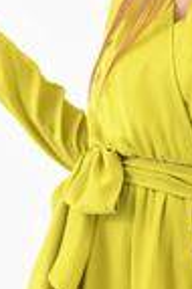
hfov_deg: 2.4
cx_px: 196
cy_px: 141
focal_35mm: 583
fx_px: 4675
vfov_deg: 3.5
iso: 100
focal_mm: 185
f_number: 7.1
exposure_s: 1/160
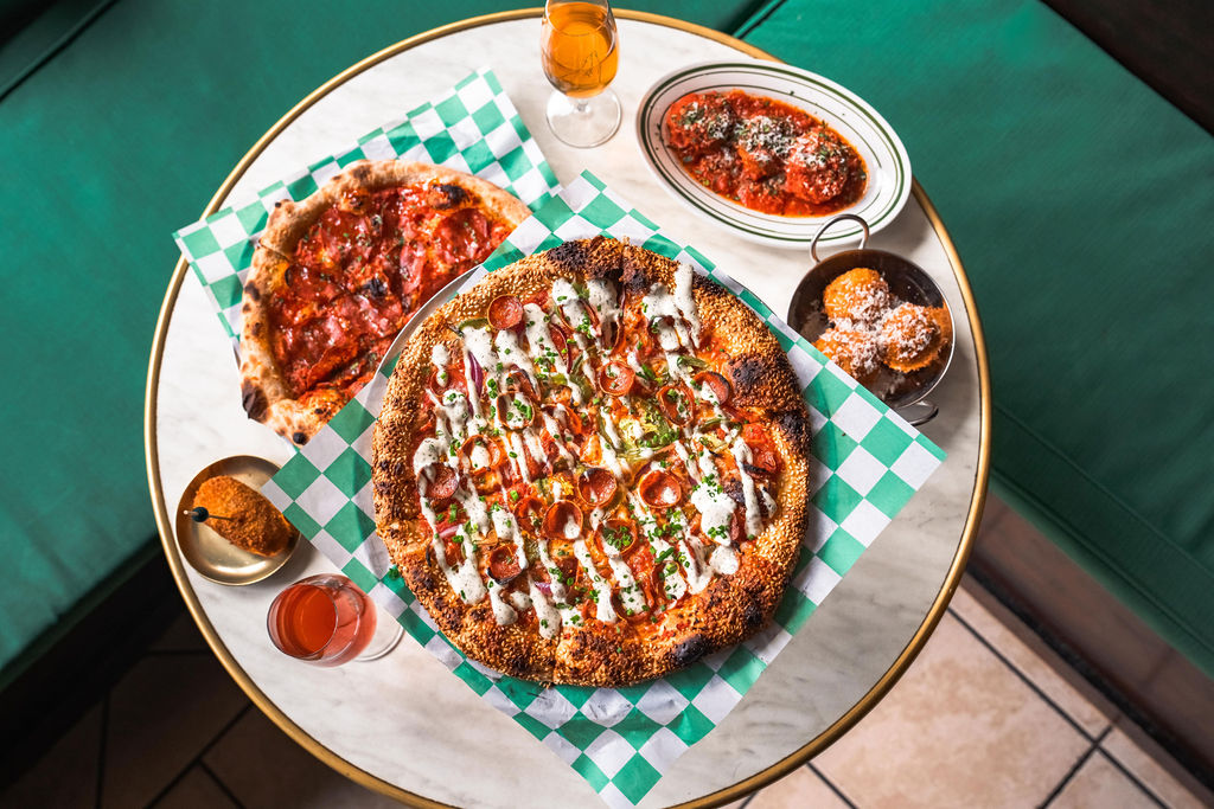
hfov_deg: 60.3
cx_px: 607
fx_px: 1045
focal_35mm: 31
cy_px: 404
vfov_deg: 42.3
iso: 1250
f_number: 5
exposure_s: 1/200
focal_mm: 31
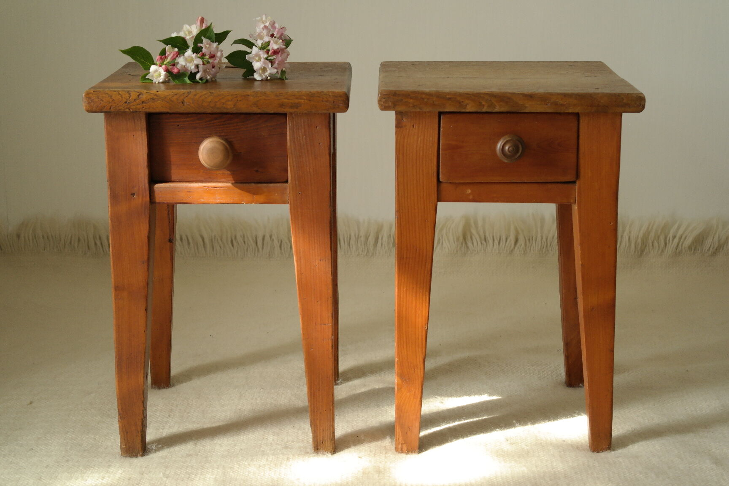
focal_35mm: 69
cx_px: 364
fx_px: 1397
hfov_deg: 29.2
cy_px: 243
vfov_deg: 19.7
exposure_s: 1/30
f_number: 5.6
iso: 800
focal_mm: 45
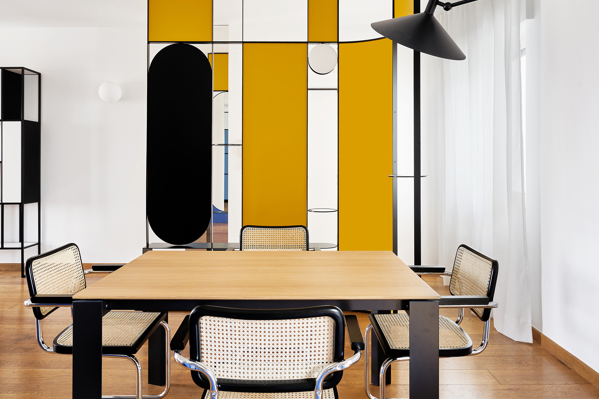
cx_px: 302
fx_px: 449
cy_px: 167
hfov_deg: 67.4
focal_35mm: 27
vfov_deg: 47.7
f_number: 9
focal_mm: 23
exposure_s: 20
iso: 50
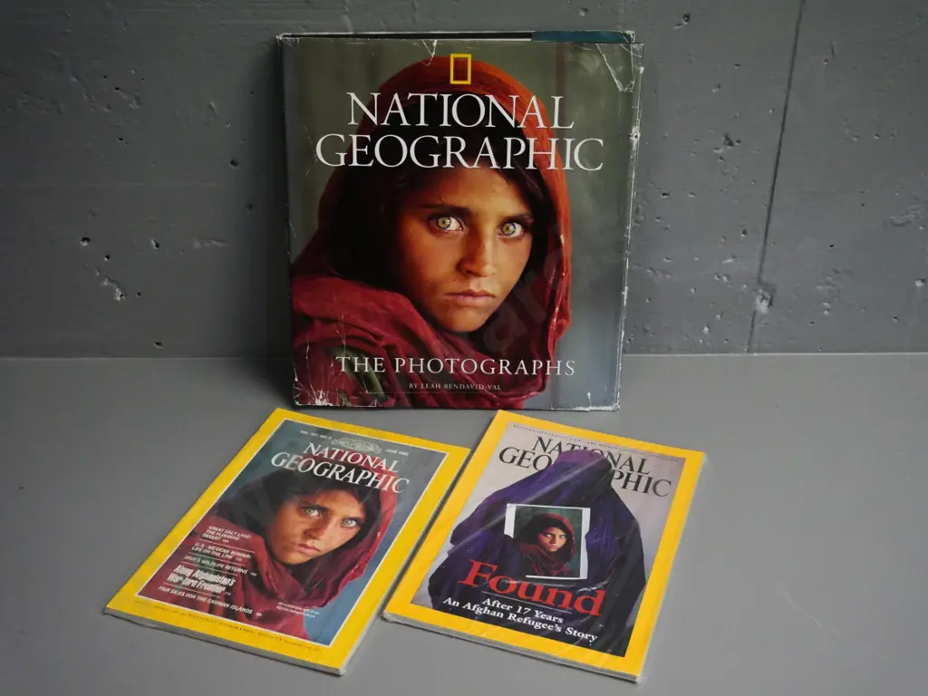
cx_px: 464
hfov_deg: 46.8
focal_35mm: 40
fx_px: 1072
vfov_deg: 36.0
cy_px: 348
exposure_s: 1/250
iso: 3200
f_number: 4.9
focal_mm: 20
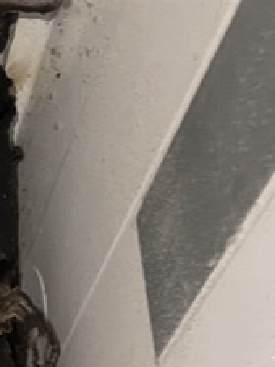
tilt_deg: -62.9
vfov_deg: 17.1
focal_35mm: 113
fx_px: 1198
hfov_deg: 11.6
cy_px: 348
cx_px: -292
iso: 500
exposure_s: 1/60
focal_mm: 5.1
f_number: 1.6
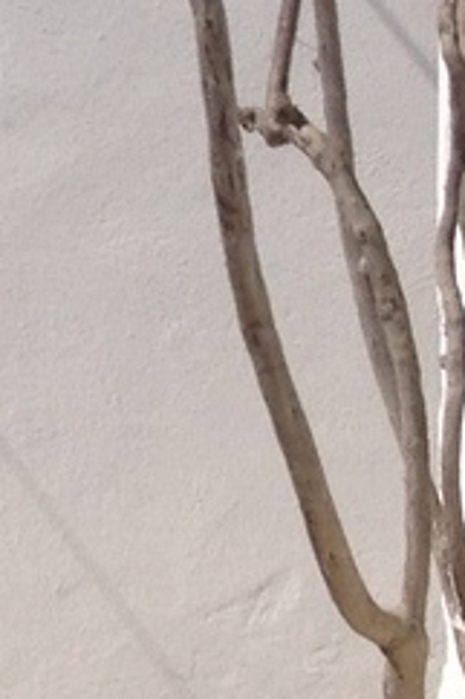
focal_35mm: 241
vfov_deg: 8.5
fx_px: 4676
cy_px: 523
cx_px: -982
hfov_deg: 5.3
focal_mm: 4.28
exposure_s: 1/3067
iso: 50
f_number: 2.4
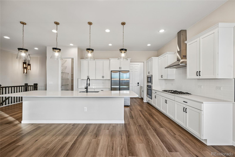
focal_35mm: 14
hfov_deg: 104.3
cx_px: 118
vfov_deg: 81.2
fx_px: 91
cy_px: 78
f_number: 8
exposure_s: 1/15
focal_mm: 14
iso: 280
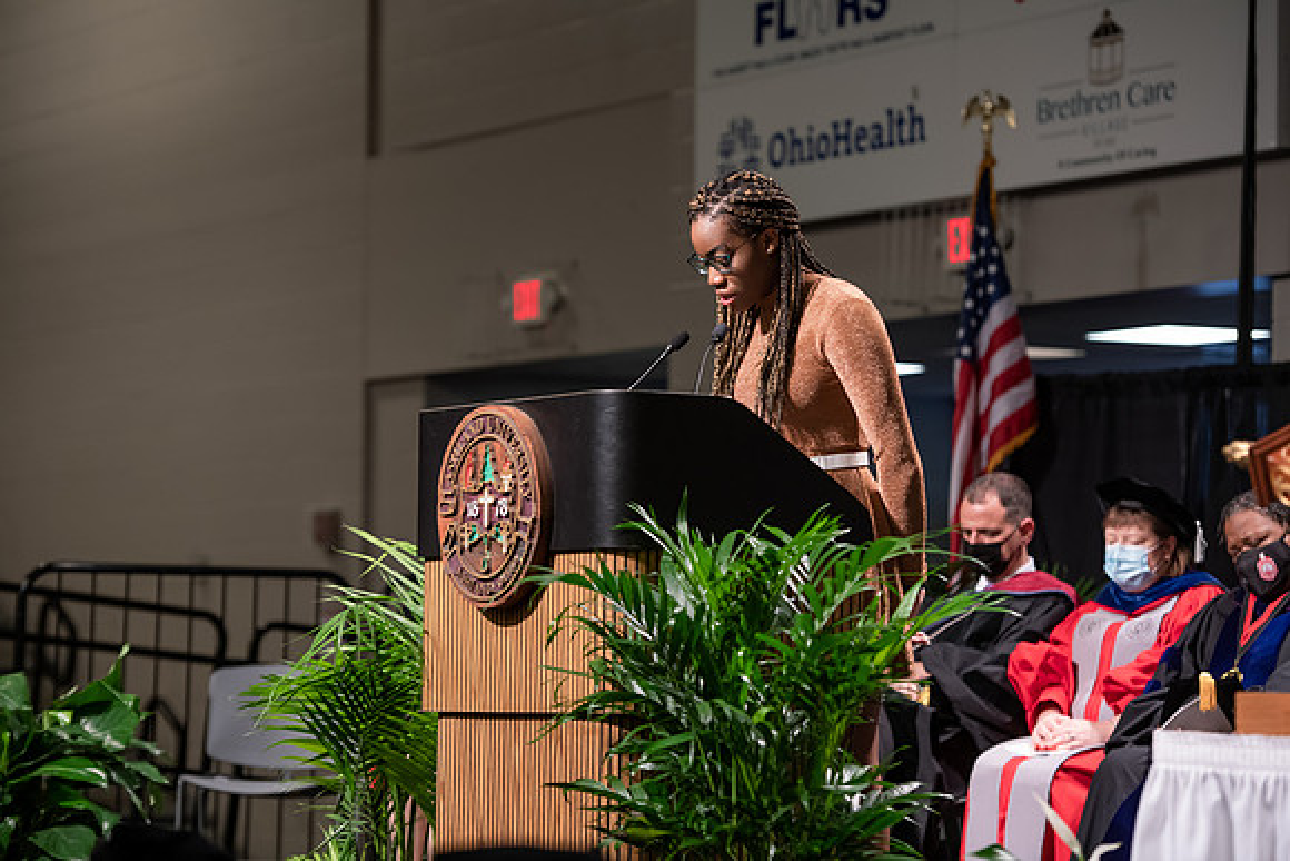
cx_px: 645
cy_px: 430
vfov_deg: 11.4
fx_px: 4301
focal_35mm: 120
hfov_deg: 17.1
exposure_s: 1/200
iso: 1250
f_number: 3.5
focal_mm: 120
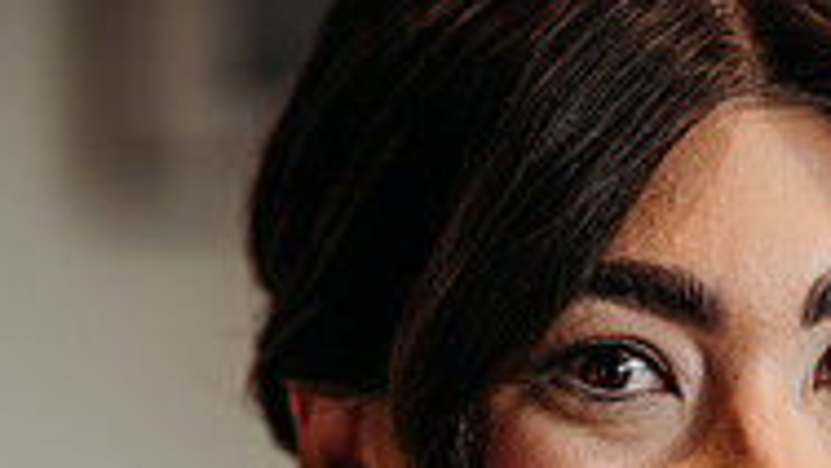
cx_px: 610
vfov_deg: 4.4
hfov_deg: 7.9
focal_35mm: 274
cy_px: 561
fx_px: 6041
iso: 140
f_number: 1.8
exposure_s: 1/200
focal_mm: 85
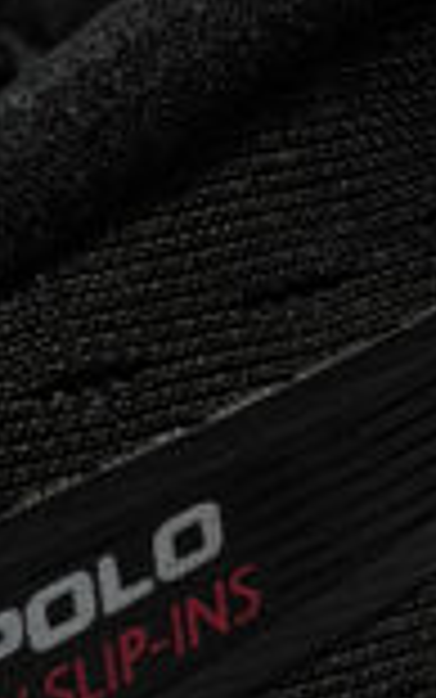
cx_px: -36
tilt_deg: -18.9
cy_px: 635
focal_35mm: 263
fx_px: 4995
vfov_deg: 8.0
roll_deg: +0.3
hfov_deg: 5.0
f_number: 1.78
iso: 250
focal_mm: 6.76
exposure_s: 1/40
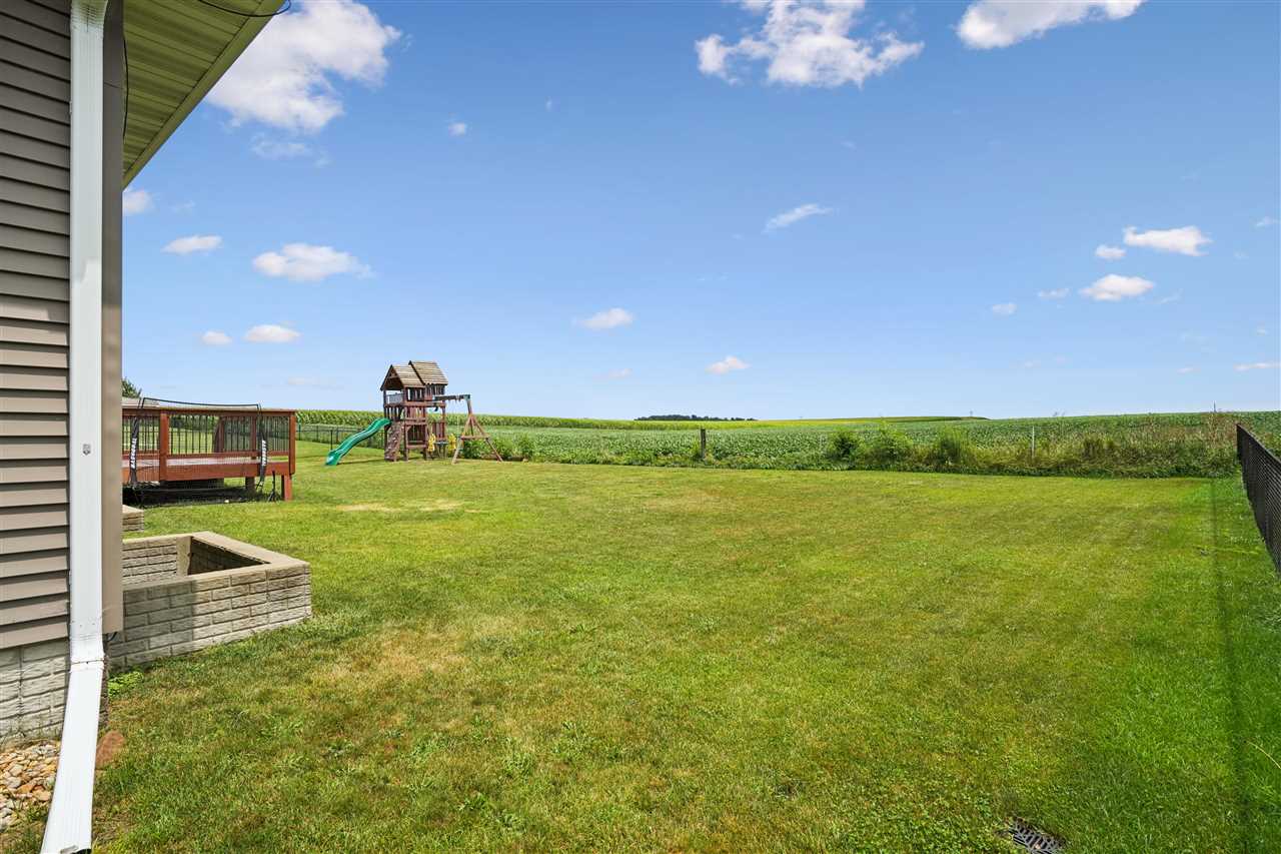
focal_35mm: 17
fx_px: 605
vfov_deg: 70.4
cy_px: 427
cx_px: 640
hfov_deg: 93.3
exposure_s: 1/1000
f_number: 9
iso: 400
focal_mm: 17
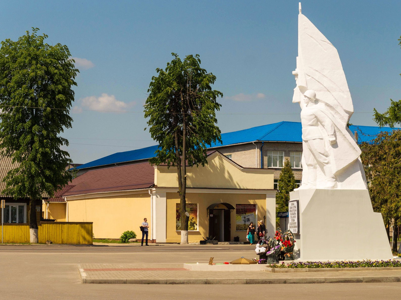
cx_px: 230
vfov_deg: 17.0
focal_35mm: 87
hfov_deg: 22.5
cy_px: 155
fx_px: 1008
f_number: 5.6
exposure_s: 1/3200
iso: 200
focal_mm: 50
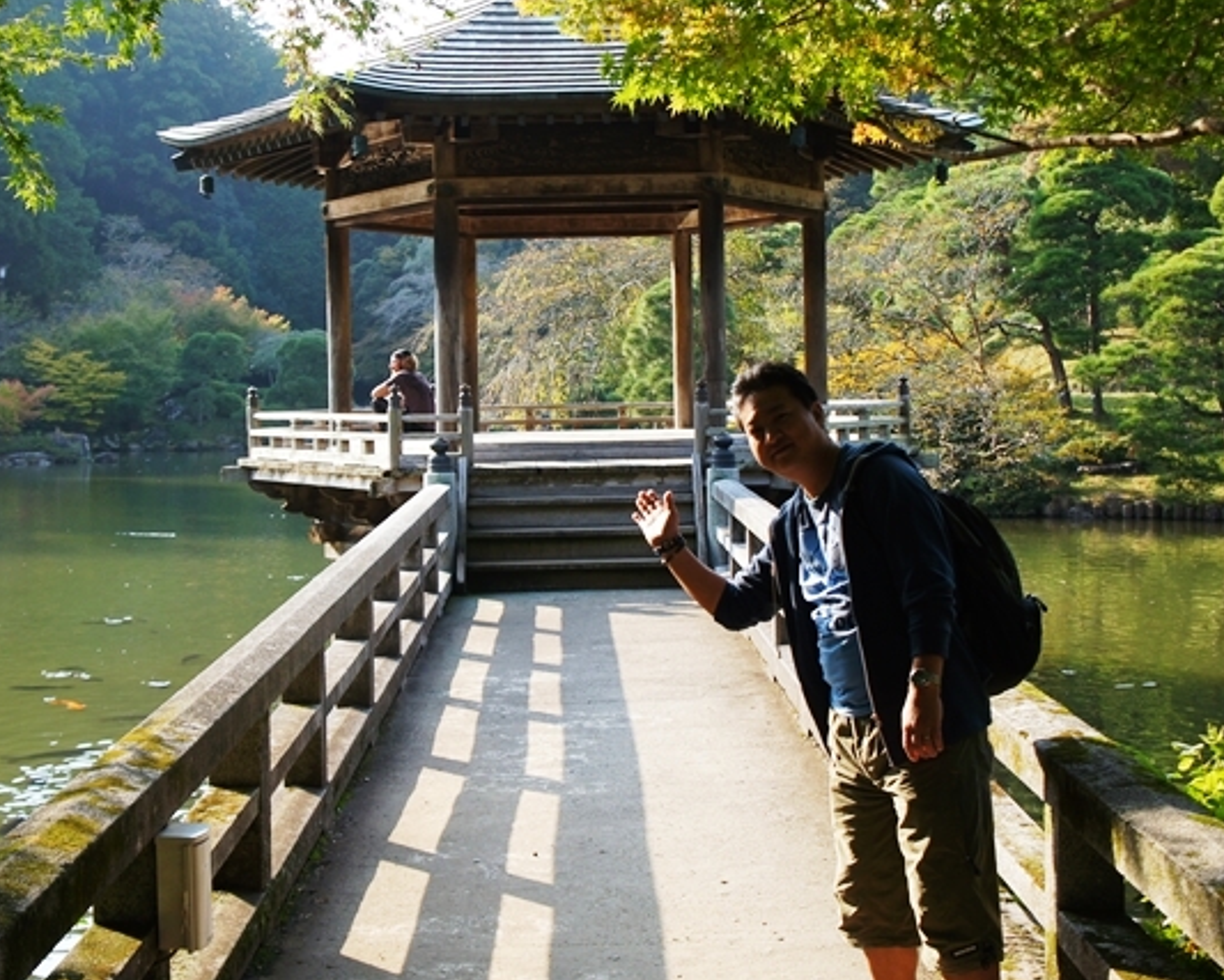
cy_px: 442
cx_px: 528
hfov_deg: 35.5
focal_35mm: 53
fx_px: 1910
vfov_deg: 28.8
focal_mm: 25
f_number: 5
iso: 200
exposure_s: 1/250
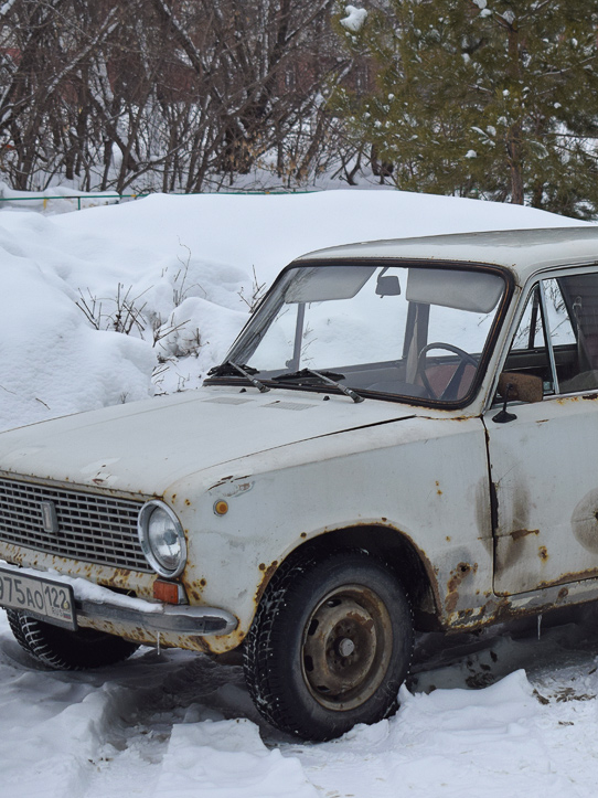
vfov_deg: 21.5
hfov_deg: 16.2
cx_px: 450
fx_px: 2097
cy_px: 360
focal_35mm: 91
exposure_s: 1/800
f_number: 6.3
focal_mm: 38
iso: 400
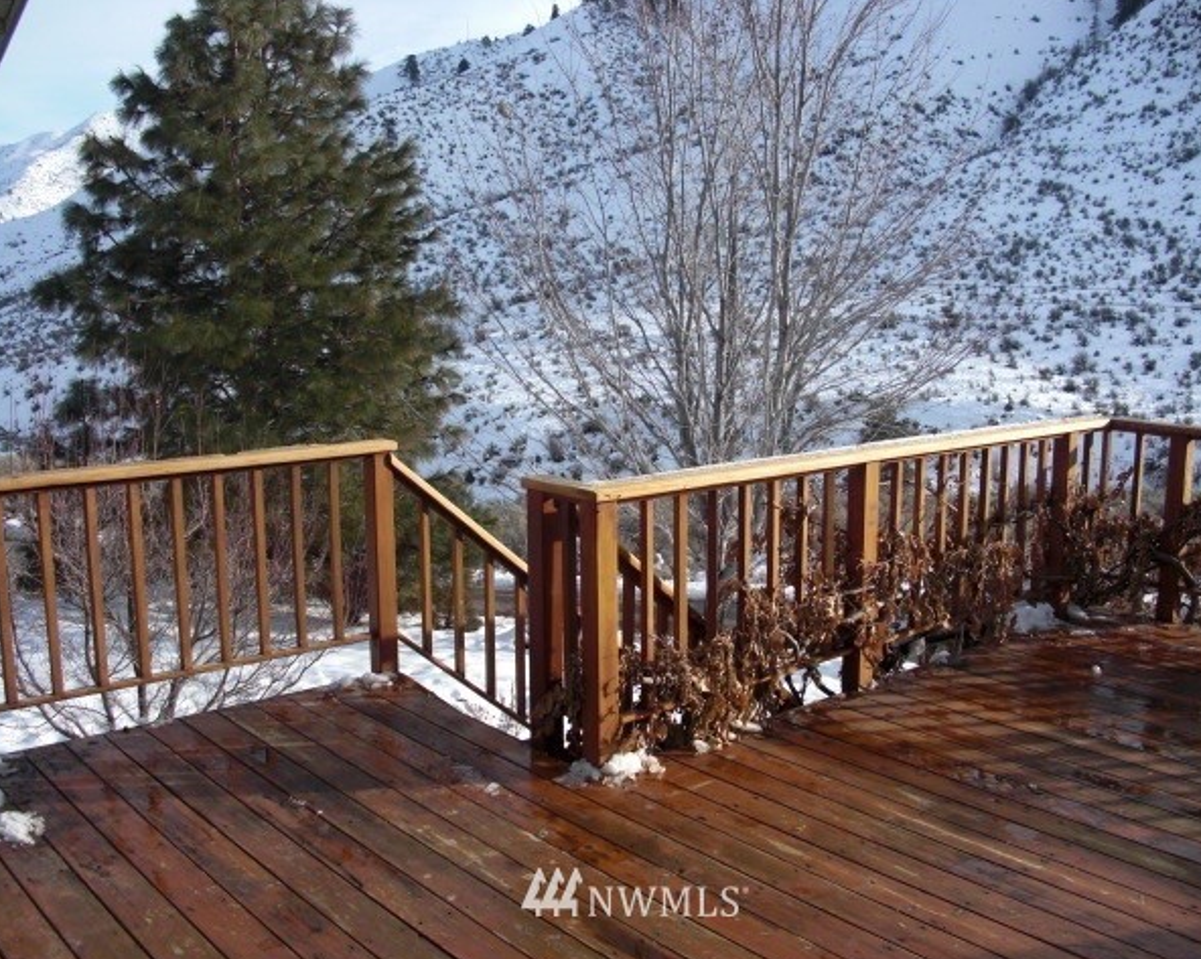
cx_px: 635
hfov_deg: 47.9
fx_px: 1350
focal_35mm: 38
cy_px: 483
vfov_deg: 39.1
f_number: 2.8
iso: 50
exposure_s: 1/800
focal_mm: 6.3
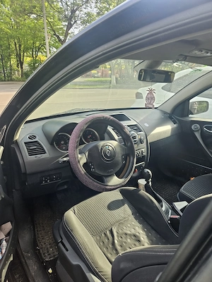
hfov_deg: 58.9
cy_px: 141
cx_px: 106
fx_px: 188
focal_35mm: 23
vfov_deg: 73.9
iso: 25
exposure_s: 1/180
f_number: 1.8
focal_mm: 5.4
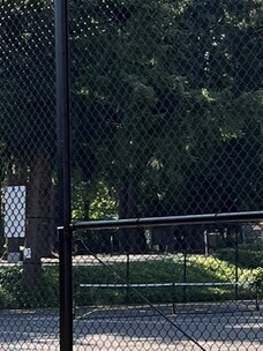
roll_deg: +0.7
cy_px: 145
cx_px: 290
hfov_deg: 11.9
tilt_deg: +5.9
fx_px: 1246
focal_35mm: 123
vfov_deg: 16.0
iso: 50
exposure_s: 1/2299
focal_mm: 5.7
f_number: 1.5
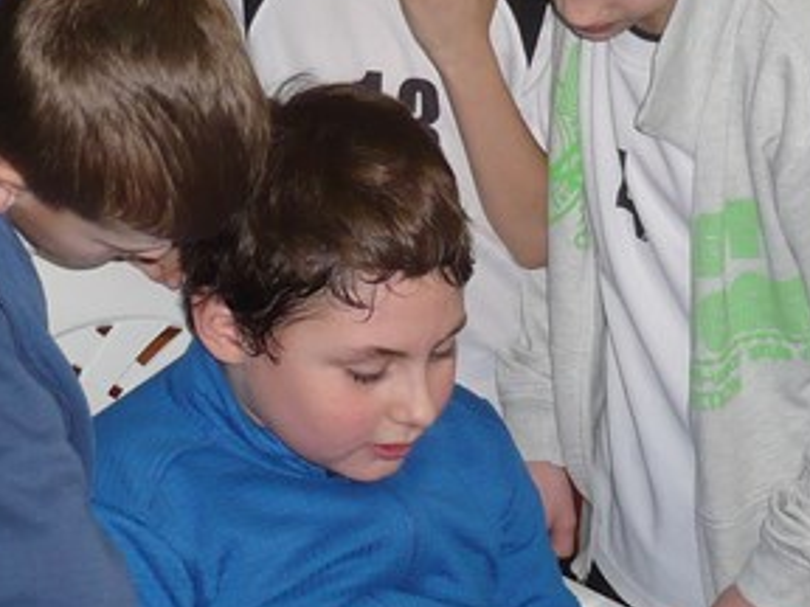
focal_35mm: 98
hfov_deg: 20.0
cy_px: 194
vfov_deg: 15.1
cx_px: 385
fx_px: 2293
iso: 125
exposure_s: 1/30
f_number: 2.8
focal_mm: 5.8
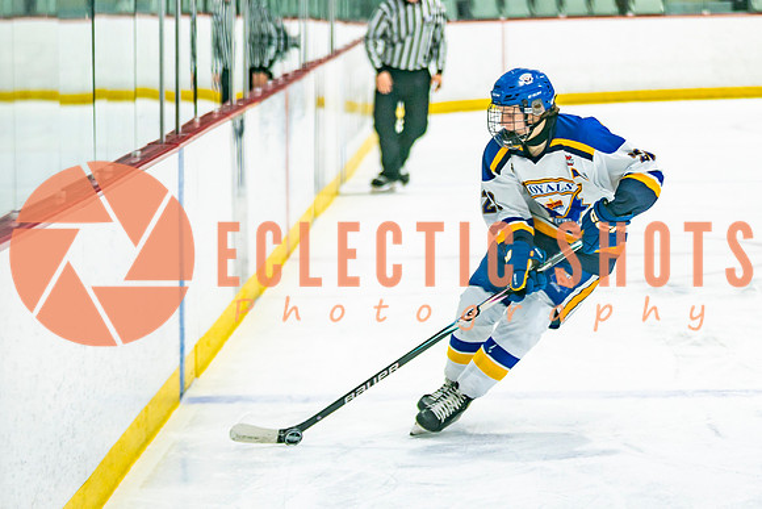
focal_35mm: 200
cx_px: 578
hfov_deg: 10.3
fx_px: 4238
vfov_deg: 6.9
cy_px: 235
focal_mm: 102
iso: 320
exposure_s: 1/640
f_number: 2.8
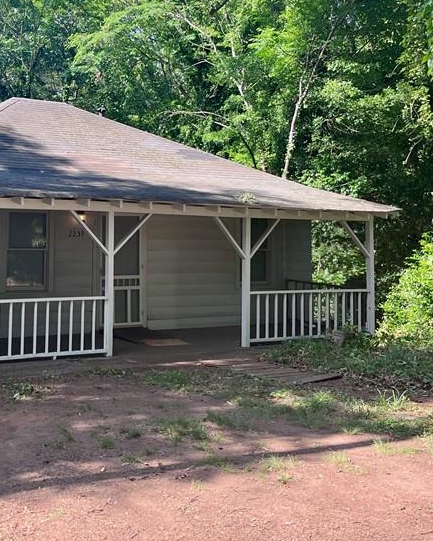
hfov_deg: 30.3
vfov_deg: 38.4
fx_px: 769
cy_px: 185
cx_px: 58
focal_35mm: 48
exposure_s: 1/558
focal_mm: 5.1
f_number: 1.6
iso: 50
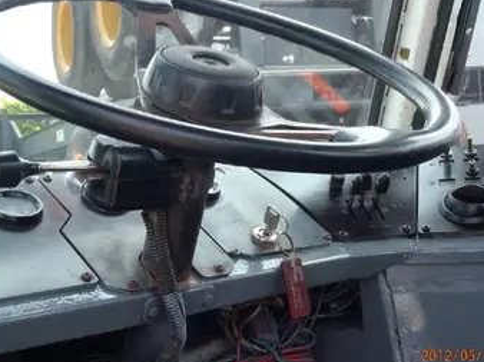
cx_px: 248
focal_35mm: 58
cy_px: 186
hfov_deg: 33.3
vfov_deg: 25.2
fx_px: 810
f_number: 4.9
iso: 100
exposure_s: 1/100
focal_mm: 8.8
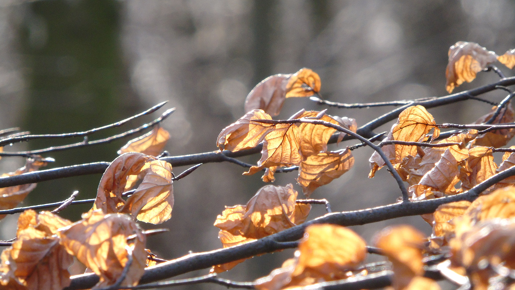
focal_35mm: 689
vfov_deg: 1.8
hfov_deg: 3.1
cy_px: 160
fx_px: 9410
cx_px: 257
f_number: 6
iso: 250
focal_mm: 112
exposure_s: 1/125
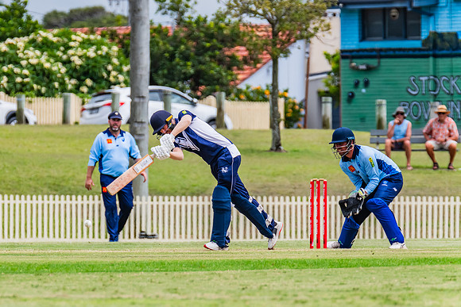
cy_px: 143
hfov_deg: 3.7
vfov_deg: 2.5
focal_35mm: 561
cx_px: 180
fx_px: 7181
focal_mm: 460
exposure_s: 1/2000
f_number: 9
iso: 800
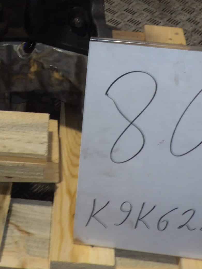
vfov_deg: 30.1
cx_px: 41
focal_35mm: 59
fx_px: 459
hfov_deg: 24.4
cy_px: -9
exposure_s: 1/60
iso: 200
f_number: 3.2
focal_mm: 4.3
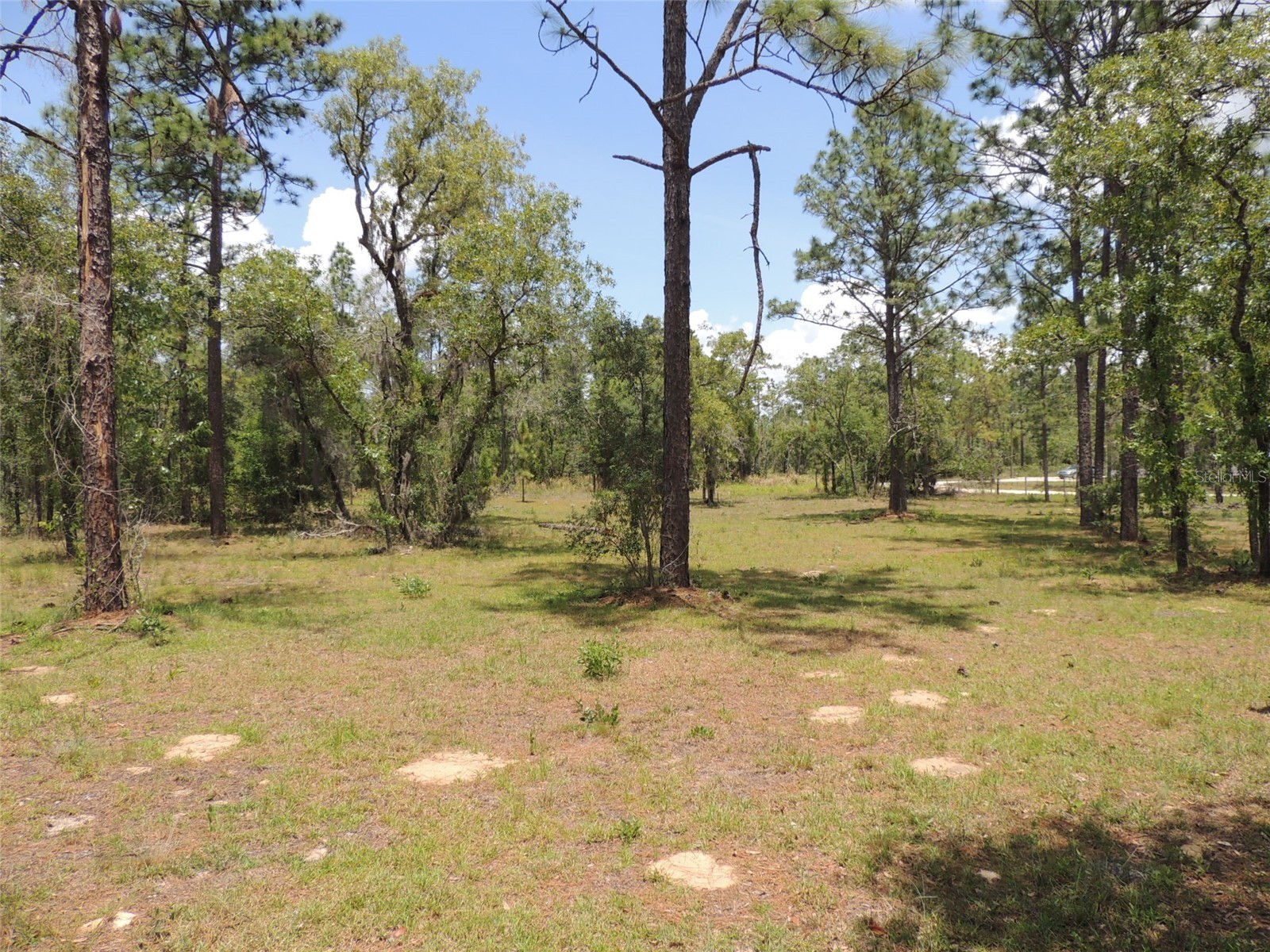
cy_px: 476
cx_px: 635
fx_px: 881
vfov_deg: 56.8
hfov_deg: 71.6
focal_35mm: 24
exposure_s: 1/1000
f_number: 3
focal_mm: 4.3
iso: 100
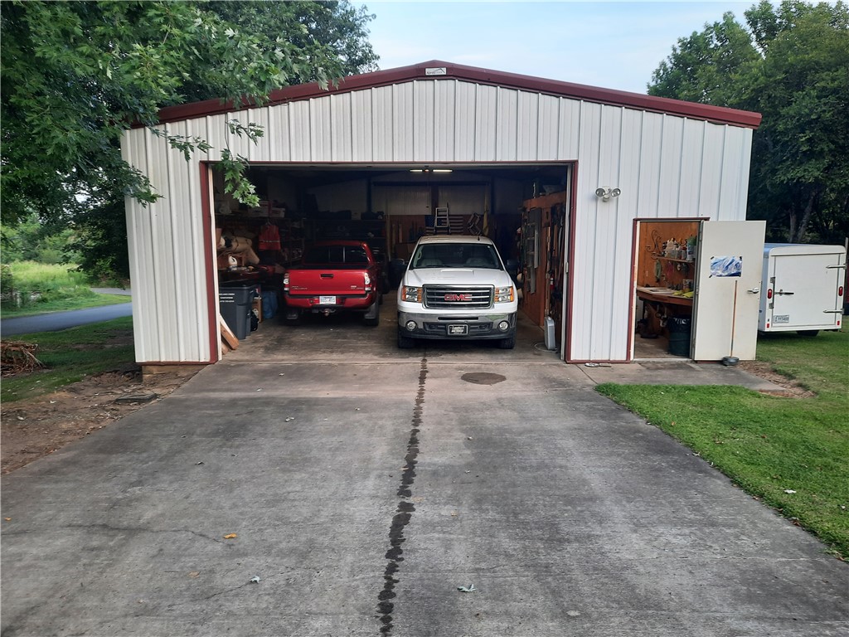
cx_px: 424
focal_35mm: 25
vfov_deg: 54.9
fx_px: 613
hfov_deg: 69.4
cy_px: 318
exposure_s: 1/60
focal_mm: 4.6
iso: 32
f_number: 2
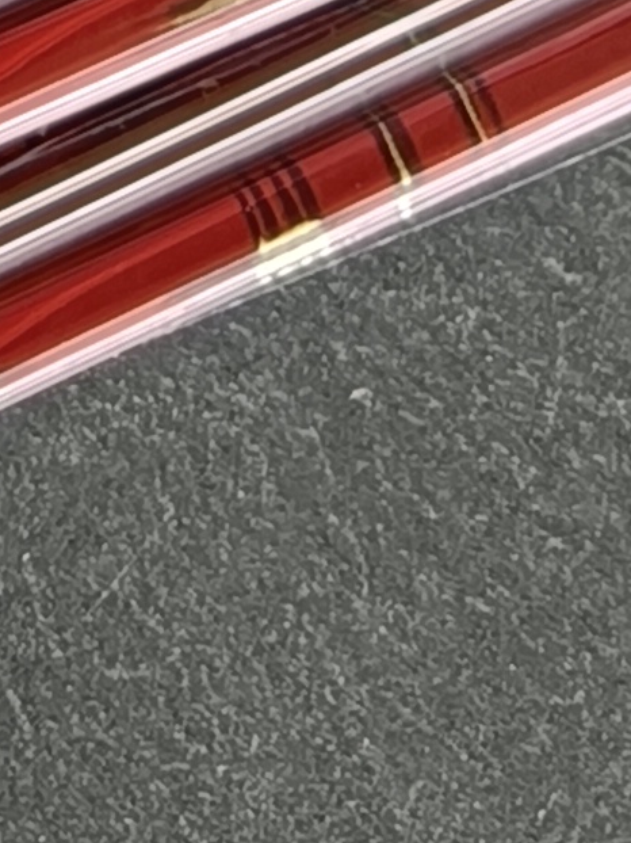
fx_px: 5448
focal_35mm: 224
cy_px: -1859
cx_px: -366
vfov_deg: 7.5
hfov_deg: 6.5
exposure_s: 1/131
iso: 50
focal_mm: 5.59
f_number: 1.8
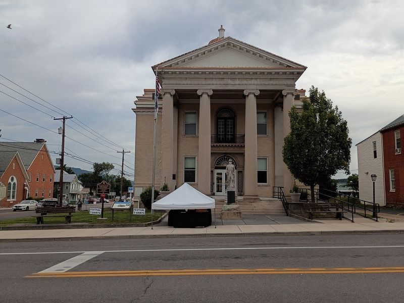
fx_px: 338
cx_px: 202
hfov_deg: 61.7
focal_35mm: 29
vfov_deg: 48.2
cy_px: 152
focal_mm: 4.27
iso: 107
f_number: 1.8
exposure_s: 1/1070
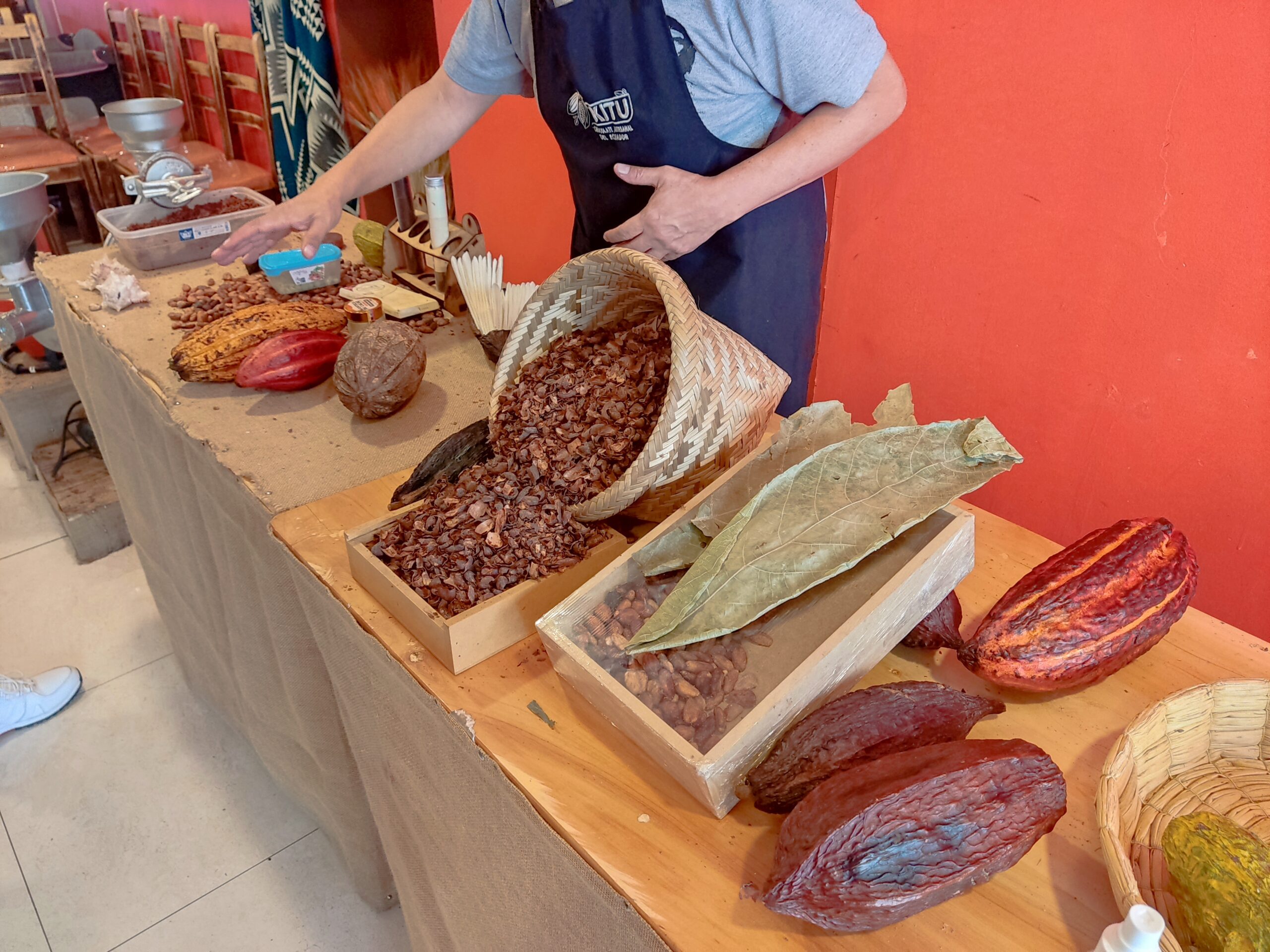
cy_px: 476
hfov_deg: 69.4
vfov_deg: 54.9
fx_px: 917
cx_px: 635
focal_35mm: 25
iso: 489
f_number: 1.79
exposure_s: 1/50
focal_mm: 4.71
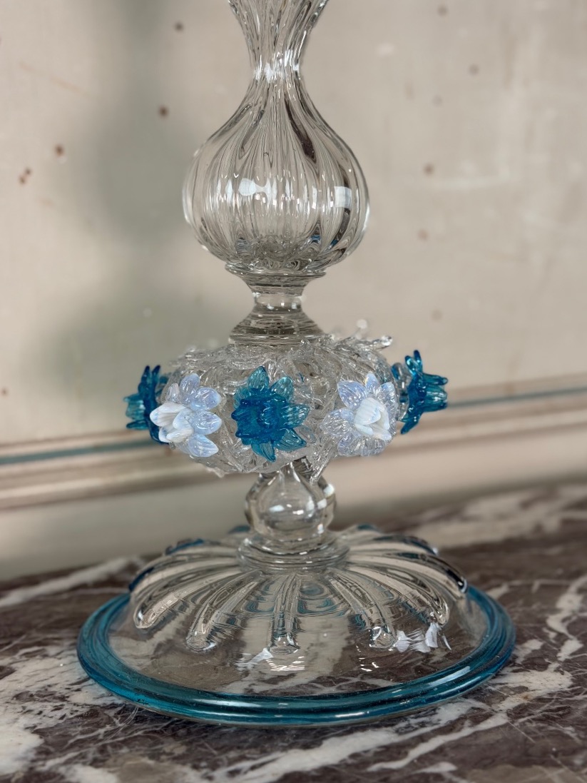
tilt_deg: -8.1
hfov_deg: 30.3
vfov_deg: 39.7
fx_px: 1085
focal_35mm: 48
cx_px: 294
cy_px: 392
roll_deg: -2.0
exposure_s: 1/50
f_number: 1.78
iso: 50
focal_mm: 6.76
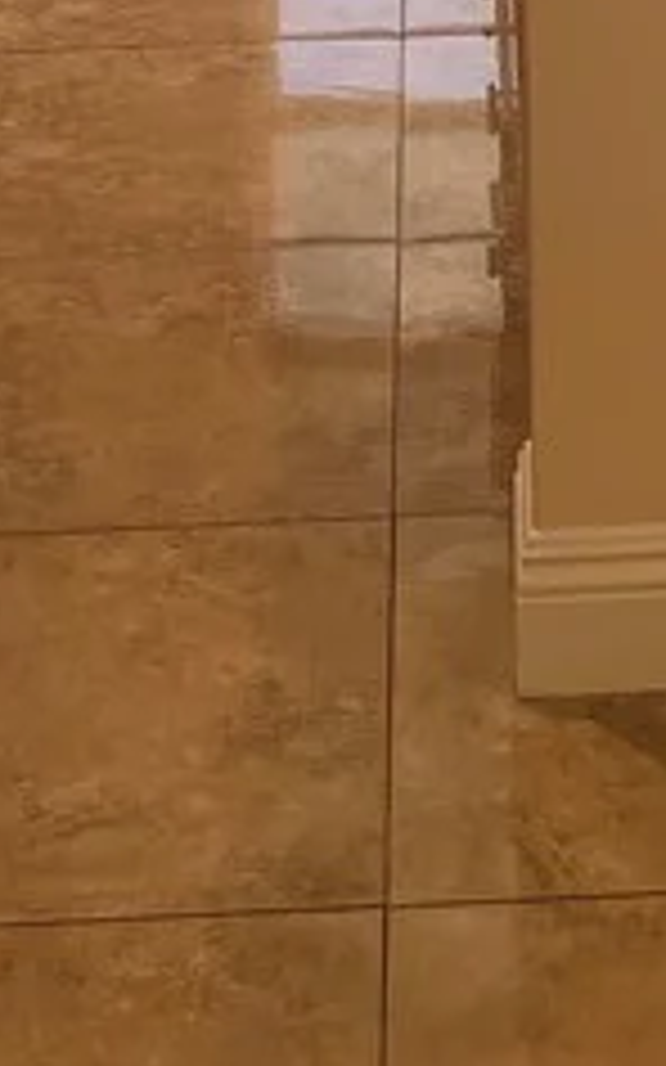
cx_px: 594
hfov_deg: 10.9
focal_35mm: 119
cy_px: -733
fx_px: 3458
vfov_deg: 15.5
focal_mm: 5.7
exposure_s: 1/120
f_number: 1.5
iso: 64
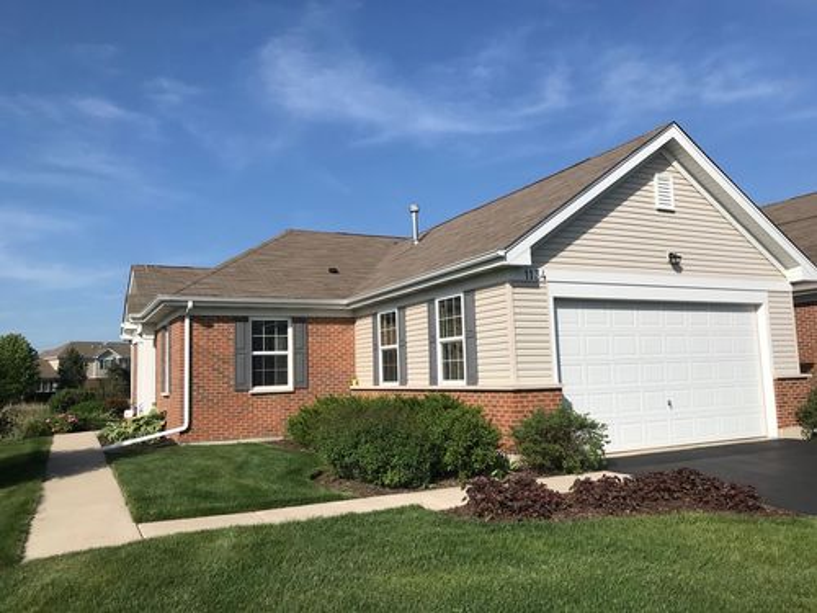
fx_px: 661
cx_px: 408
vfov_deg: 49.7
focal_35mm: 28
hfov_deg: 63.4
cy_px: 306
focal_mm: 3.99
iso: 20
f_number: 1.8
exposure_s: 1/4167
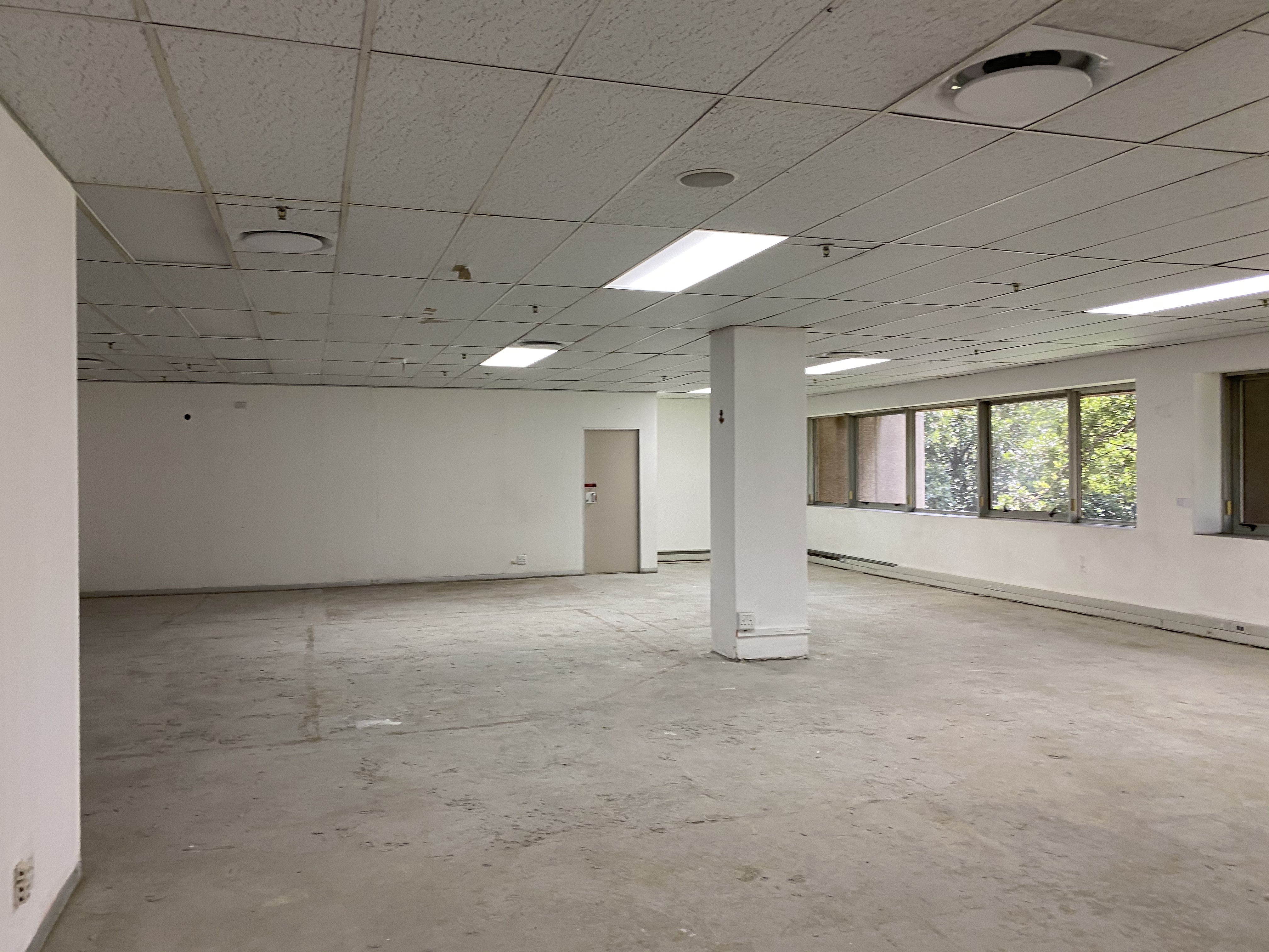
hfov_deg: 67.3
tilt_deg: +0.0
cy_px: 476
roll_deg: -1.0
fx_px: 953
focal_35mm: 26
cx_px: 634
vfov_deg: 53.1
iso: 80
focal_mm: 4.25
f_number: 1.8
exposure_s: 1/50
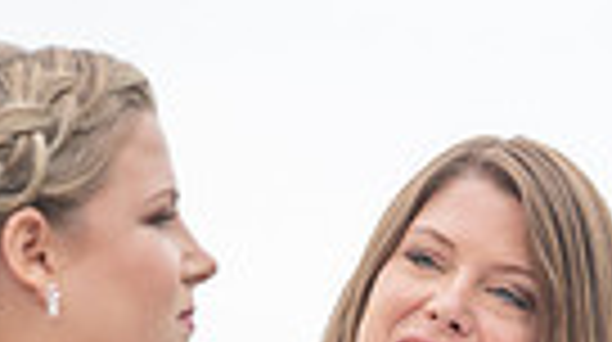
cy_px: 590
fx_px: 14647
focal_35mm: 904
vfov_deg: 1.3
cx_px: 607
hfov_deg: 2.4
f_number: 4
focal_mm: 198
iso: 125
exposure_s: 1/200
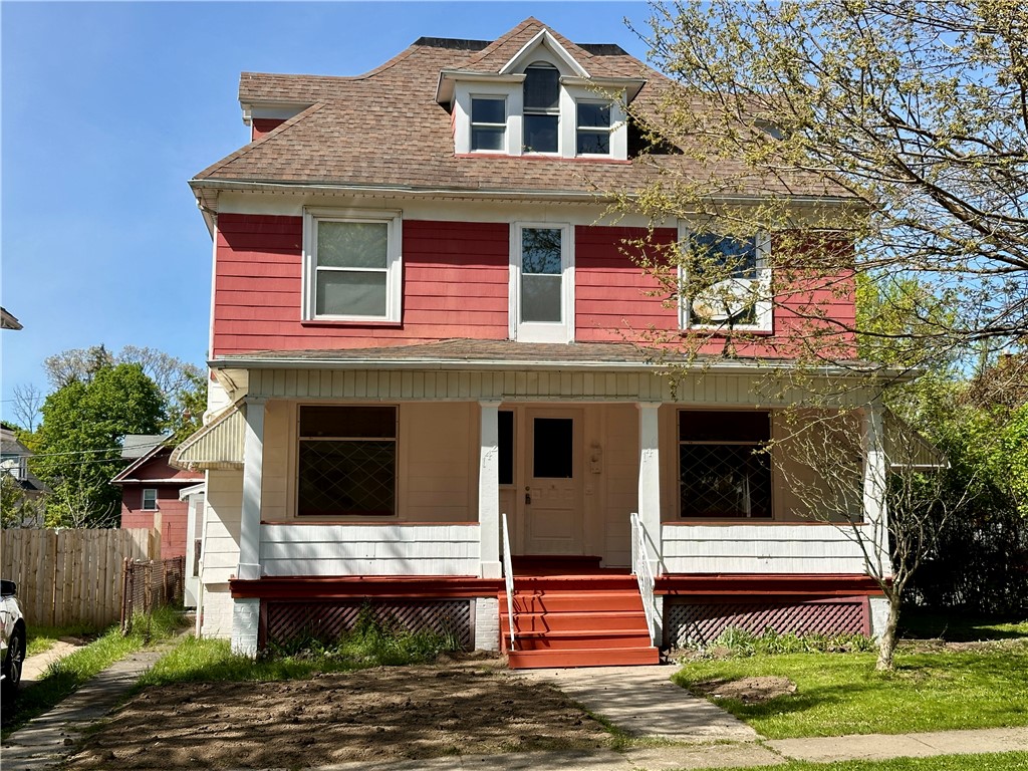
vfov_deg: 30.3
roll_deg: -0.2
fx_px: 1425
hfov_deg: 39.7
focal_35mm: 48
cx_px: 514
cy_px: 386
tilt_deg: +6.3
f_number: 1.78
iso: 64
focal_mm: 6.86
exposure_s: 1/2976
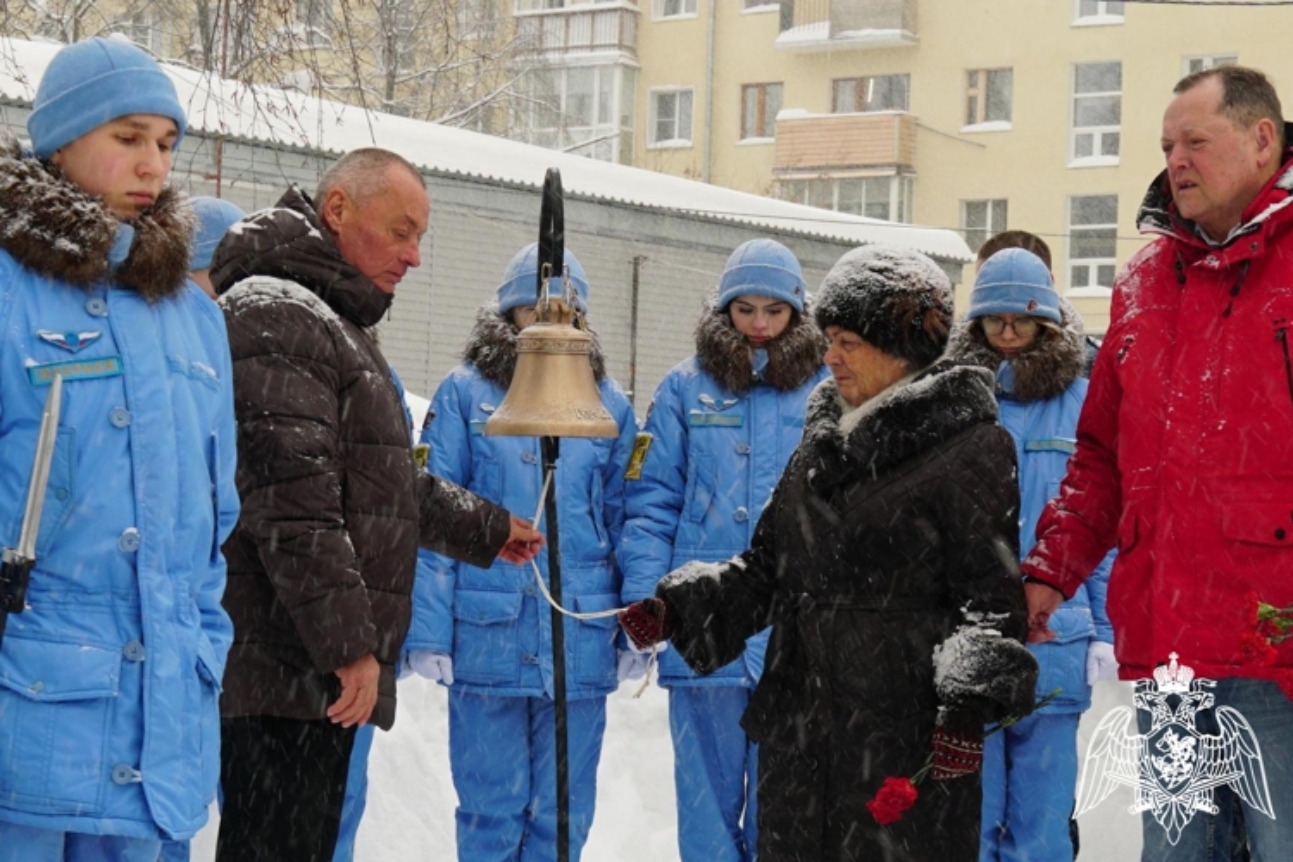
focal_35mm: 44
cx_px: 646
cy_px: 431
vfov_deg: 30.8
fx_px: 1562
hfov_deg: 45.0
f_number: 5
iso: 100
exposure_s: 1/80
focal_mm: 29
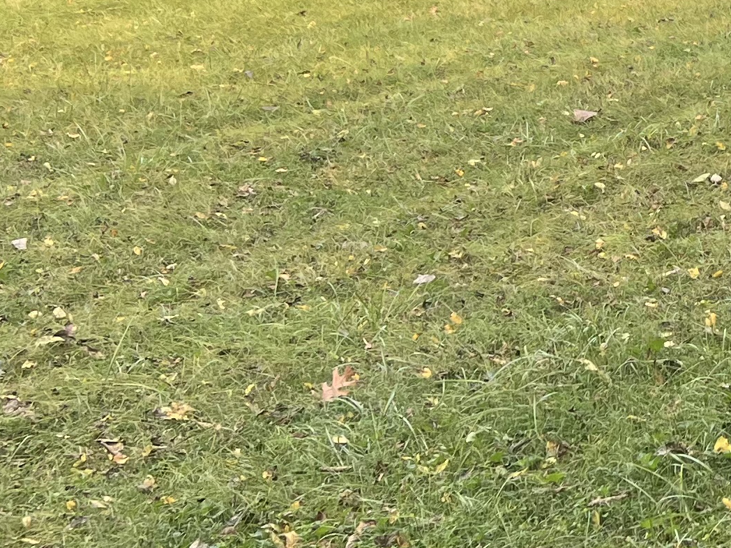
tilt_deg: -4.1
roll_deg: -0.8
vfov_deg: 14.4
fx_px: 2112
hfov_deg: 17.7
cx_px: 1080
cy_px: -77
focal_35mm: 100
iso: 50
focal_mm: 5.7
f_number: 1.5
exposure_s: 1/261
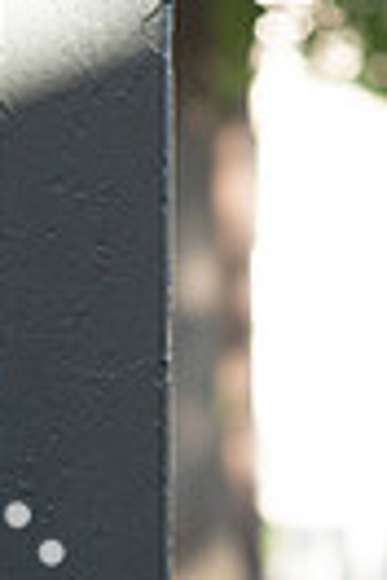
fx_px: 4660
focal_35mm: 289
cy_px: 958
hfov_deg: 4.7
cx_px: -264
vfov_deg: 7.0
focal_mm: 85
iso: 640
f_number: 4
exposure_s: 1/320
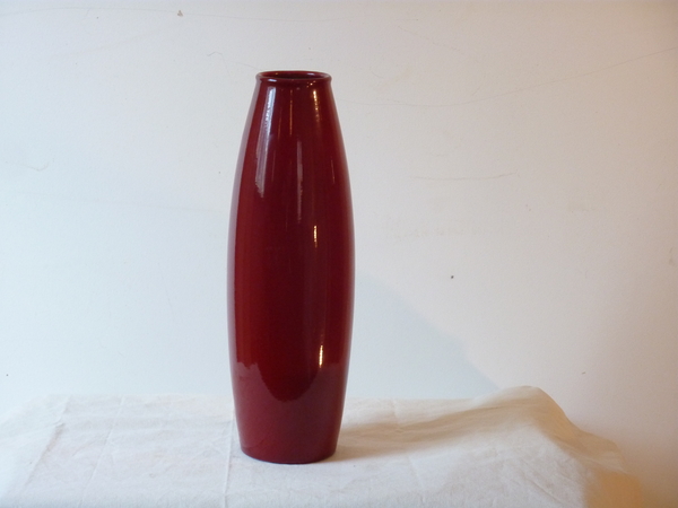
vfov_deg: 13.3
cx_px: 339
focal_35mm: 111
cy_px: 254
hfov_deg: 17.7
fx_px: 2174
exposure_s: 1/50
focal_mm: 18.2
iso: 320
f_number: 4.4
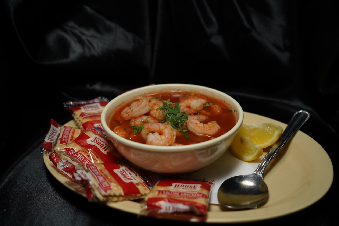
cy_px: 113
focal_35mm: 35
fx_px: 329
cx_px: 170
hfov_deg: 54.4
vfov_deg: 37.8
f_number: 4
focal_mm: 35
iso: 100
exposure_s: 1/250
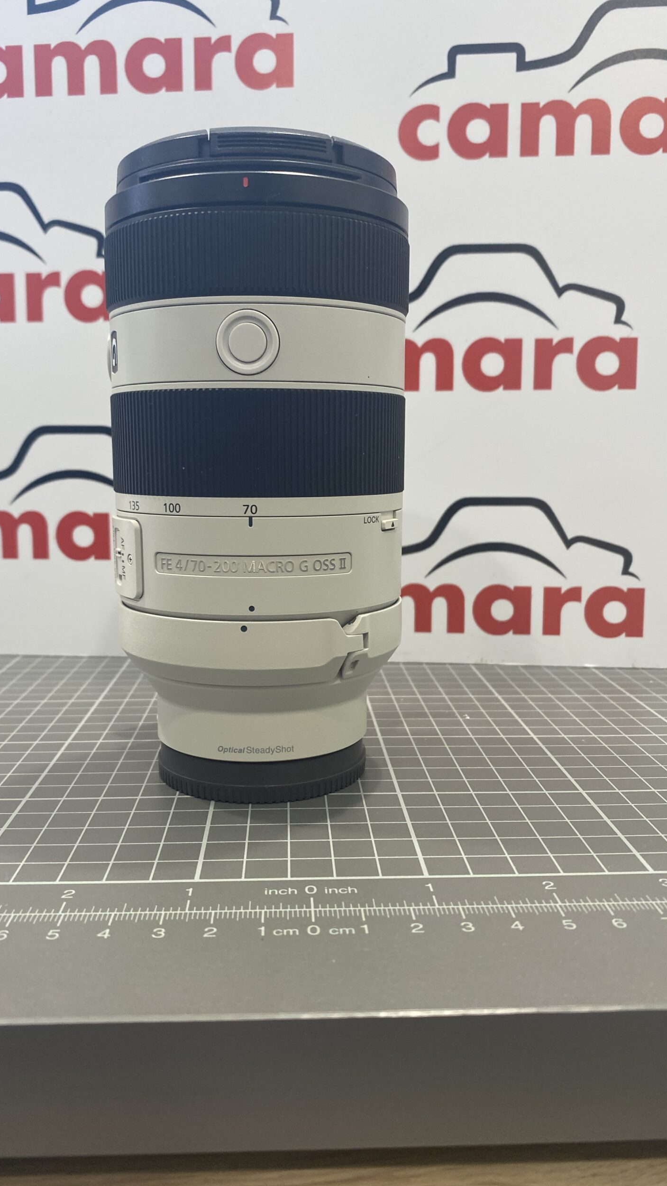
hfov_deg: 40.1
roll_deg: +0.5
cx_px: 300
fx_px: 912
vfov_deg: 66.1
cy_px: 606
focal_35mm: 29
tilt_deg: -8.5
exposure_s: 1/100
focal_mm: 4.25
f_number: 1.8
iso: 100
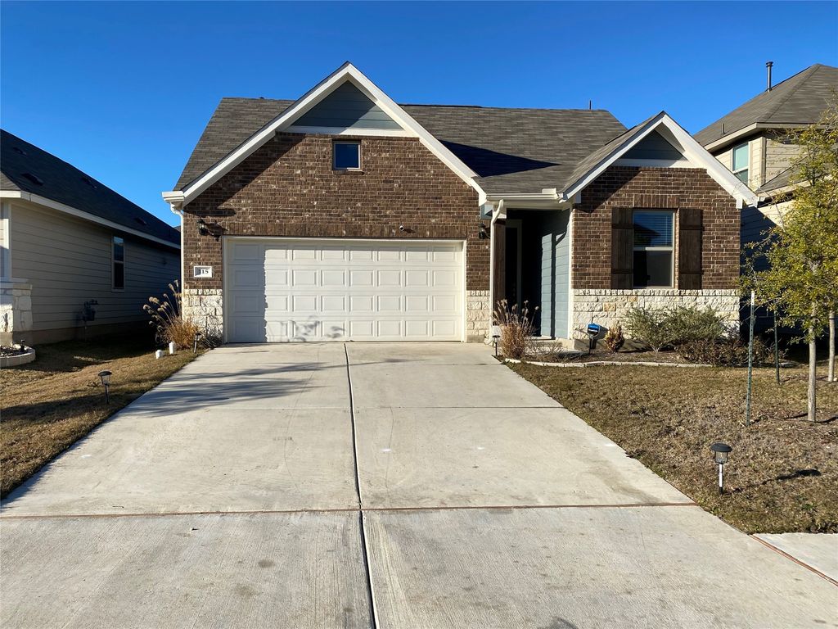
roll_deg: +0.3
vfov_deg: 53.1
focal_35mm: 26
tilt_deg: -0.2
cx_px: 419
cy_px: 314
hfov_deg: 67.3
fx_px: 629
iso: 32
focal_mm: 4.25
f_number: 1.8
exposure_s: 1/3125
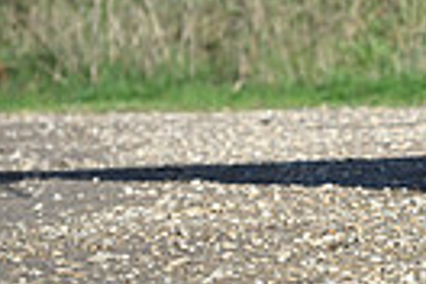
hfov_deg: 3.7
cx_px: 794
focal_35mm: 551
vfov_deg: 2.5
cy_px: -257
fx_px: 6520
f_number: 3.5
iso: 160
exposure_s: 1/1250
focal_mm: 125
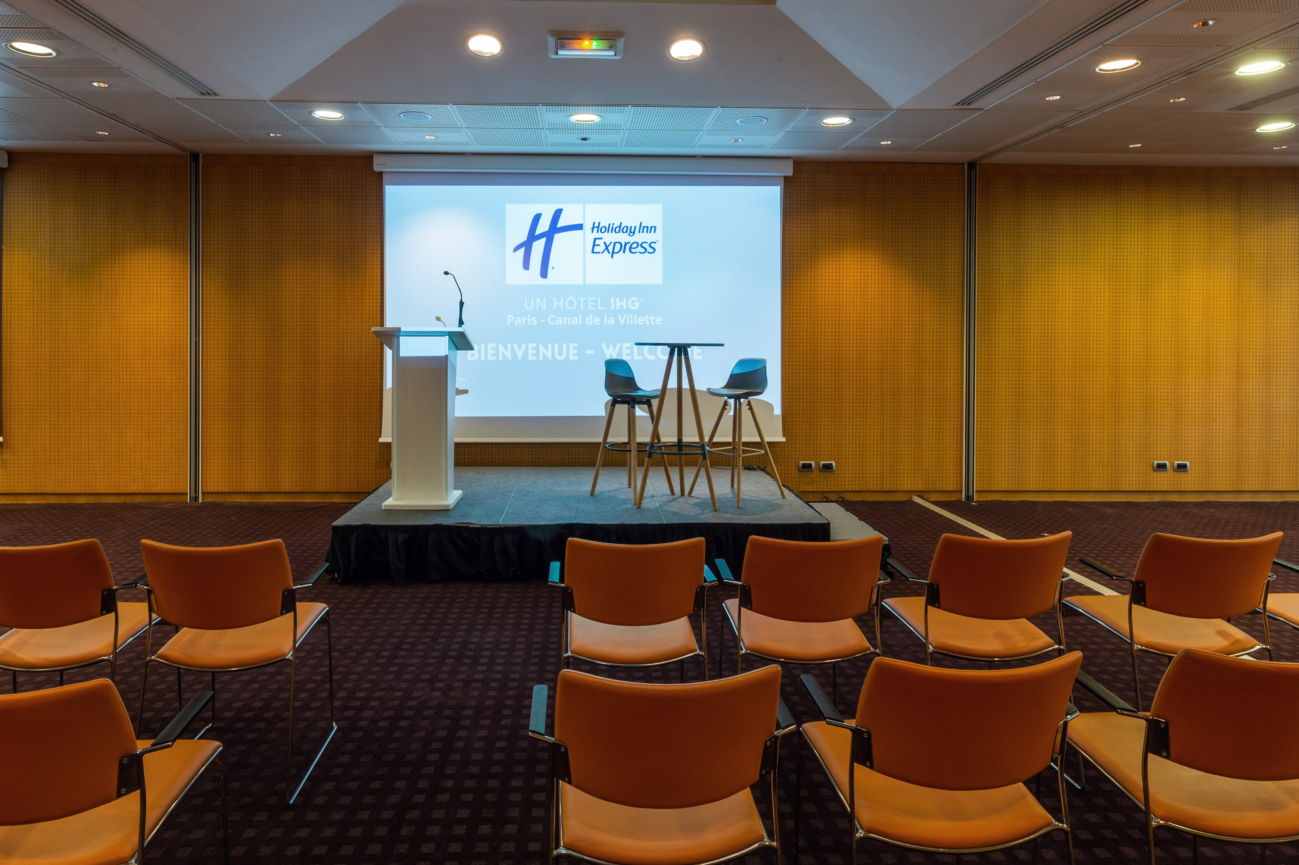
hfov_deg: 90.0
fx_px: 649
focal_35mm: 18
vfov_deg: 67.3
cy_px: 432
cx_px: 650
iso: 200
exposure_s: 1
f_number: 20
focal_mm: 18
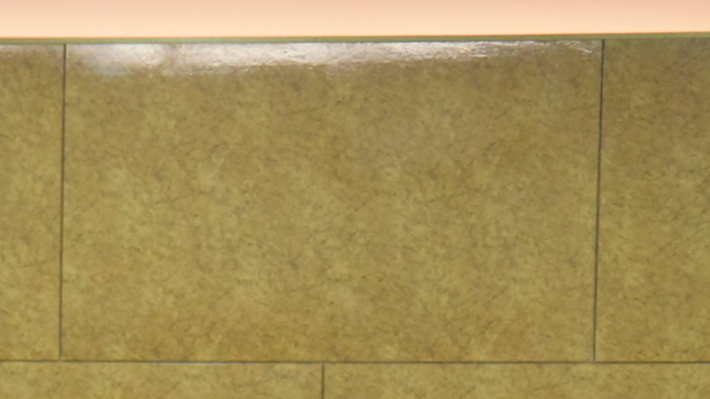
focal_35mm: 560
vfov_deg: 2.2
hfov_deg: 3.8
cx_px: -343
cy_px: 672
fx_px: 10543
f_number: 5.6
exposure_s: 1/400
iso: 7200
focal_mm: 145
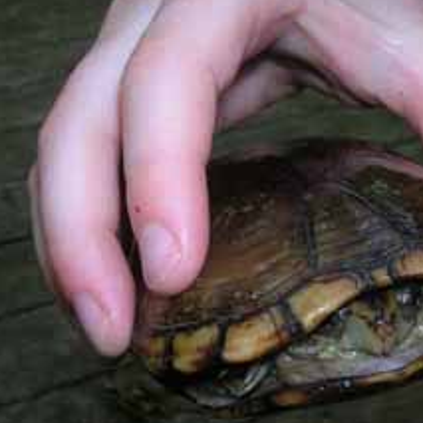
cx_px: 292
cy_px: 263
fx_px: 843
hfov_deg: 27.9
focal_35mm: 61
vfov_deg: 28.1
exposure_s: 1/60.1
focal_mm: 5.7
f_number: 4.9
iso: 50
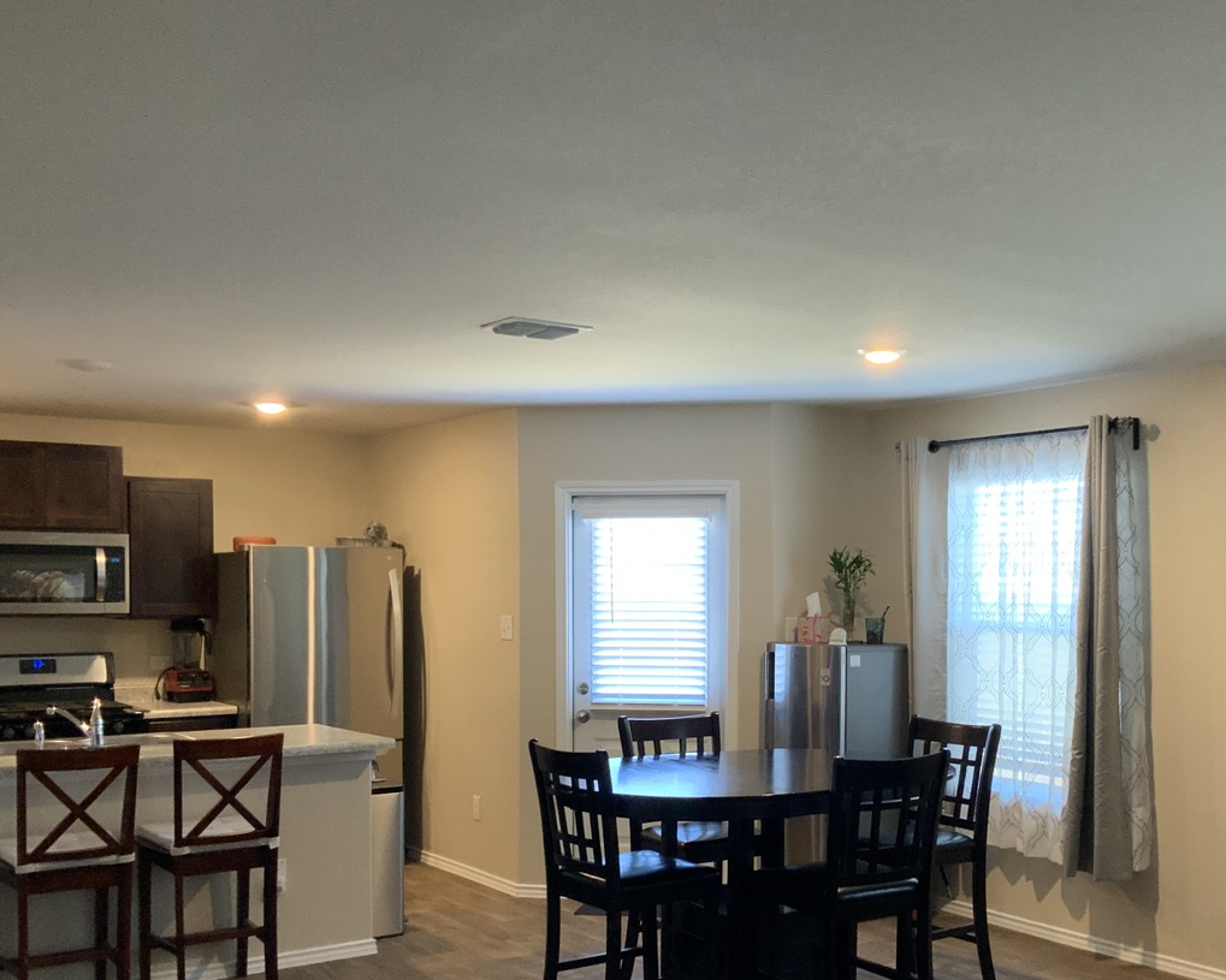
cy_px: 642
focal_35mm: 40
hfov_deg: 45.5
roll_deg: +0.8
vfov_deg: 37.0
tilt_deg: -2.8
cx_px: 744
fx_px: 1451
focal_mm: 3
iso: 250
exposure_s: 1/60
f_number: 1.8
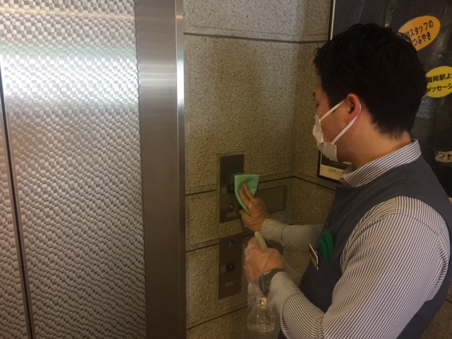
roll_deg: -1.7
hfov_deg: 61.7
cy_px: 170
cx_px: 226
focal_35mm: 29
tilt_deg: -13.7
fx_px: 379
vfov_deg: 48.2
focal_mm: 4.15
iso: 100
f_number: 2.2
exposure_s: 1/17
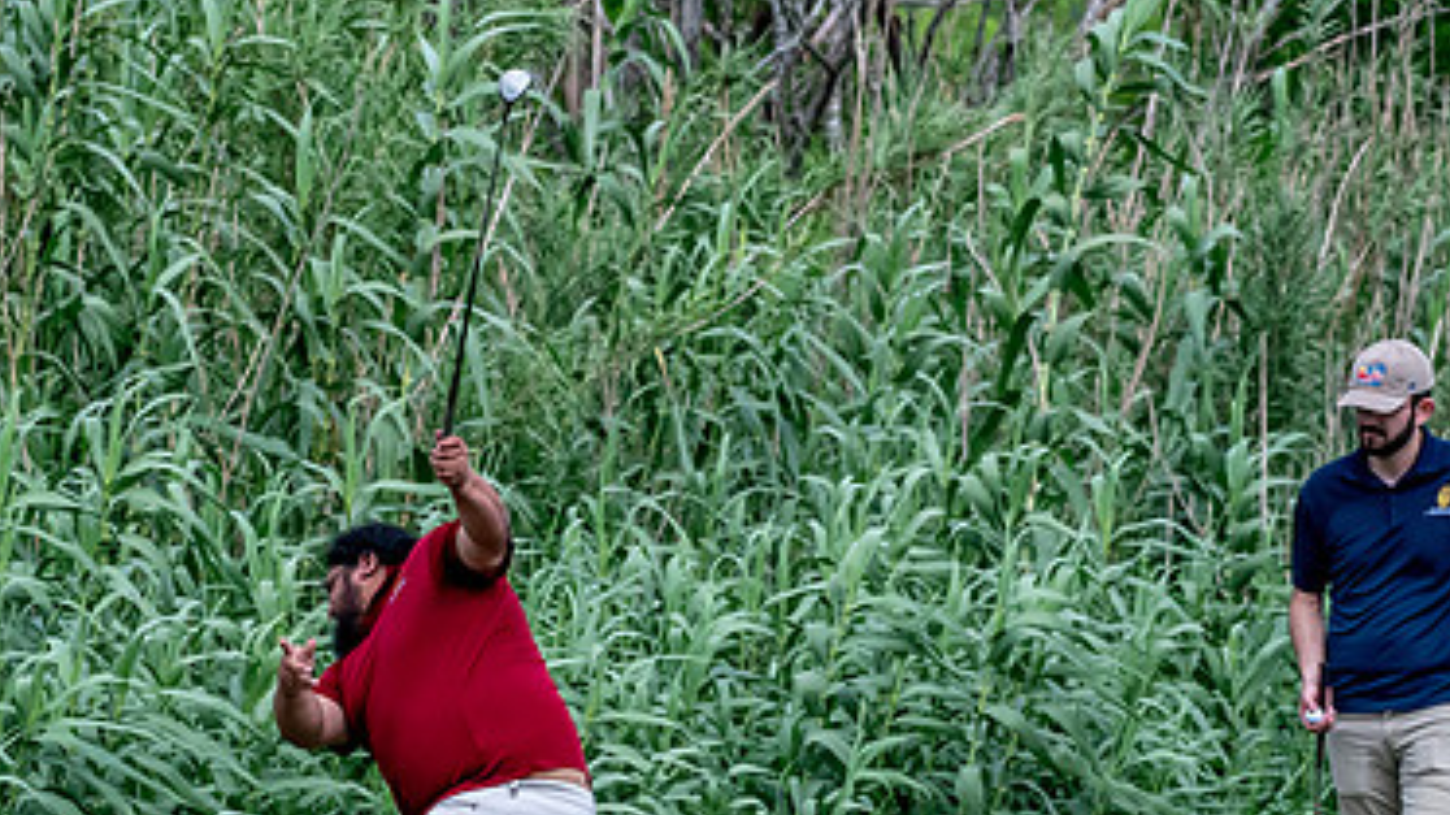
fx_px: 18834
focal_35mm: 490
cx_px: 444
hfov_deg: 4.4
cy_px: 579
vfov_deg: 2.5
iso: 1250
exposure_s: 1/2000
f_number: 5.6
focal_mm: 200
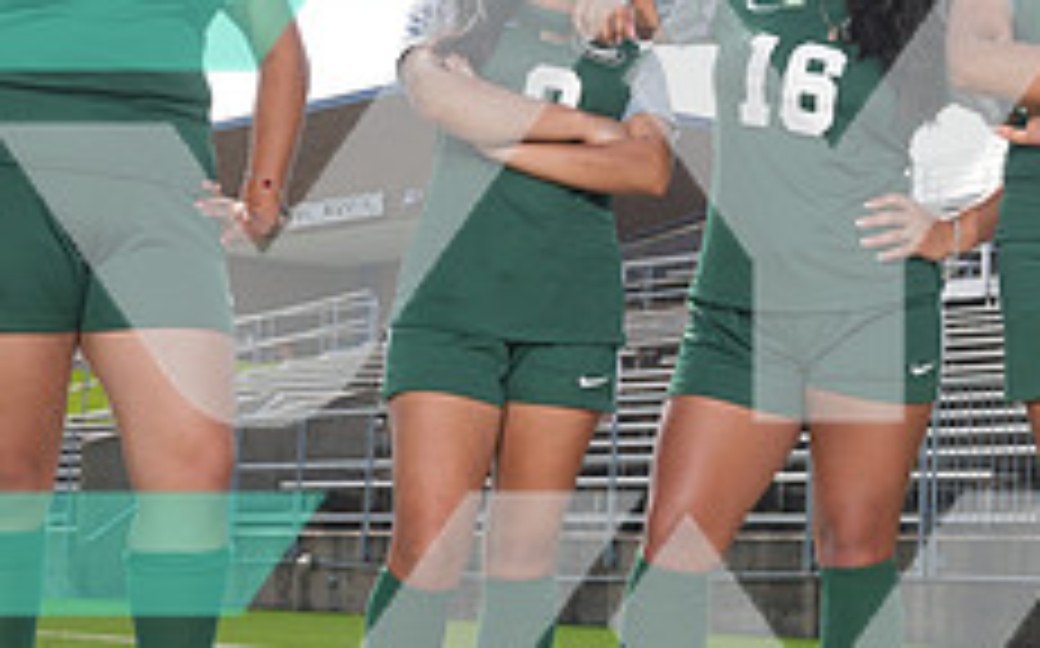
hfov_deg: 23.0
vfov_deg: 14.9
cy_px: 187
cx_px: 1017
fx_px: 2464
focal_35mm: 87
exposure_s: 1/200
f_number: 9
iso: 200
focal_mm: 34
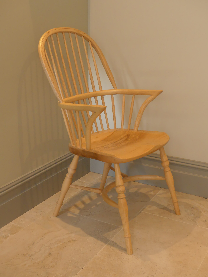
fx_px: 393
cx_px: 104
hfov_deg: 29.7
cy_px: 138
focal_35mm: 49
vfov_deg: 38.9
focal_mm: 8.7
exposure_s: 1/80
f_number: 2.8
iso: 400
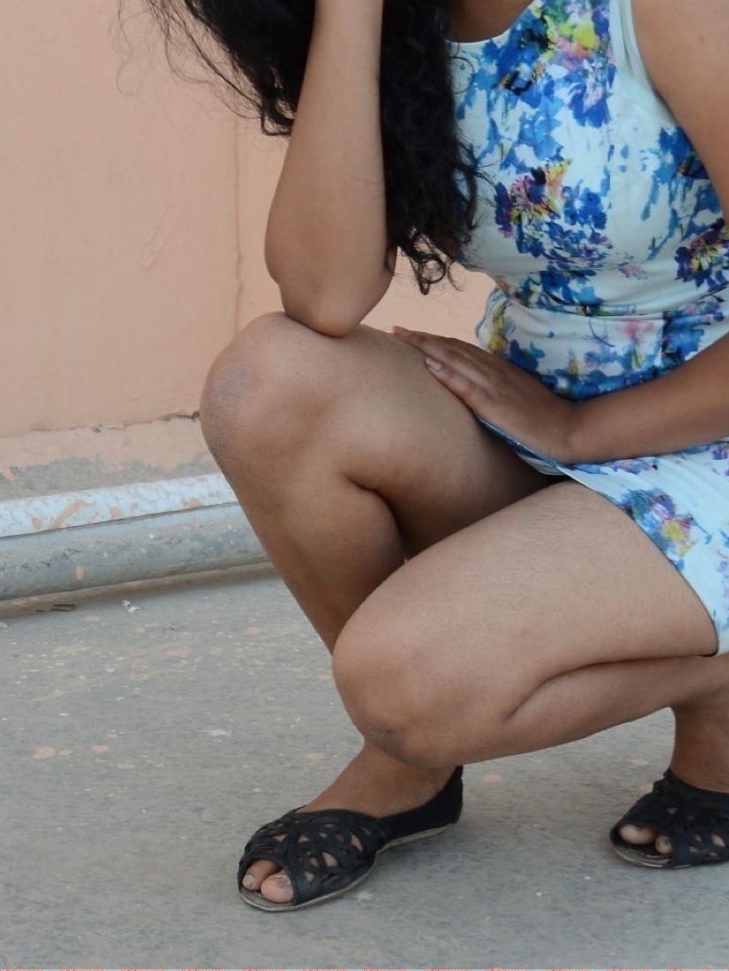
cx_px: 446
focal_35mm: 124
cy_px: 342
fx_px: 3481
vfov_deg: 15.9
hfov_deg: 12.0
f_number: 8
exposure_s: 1/125
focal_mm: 52
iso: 500
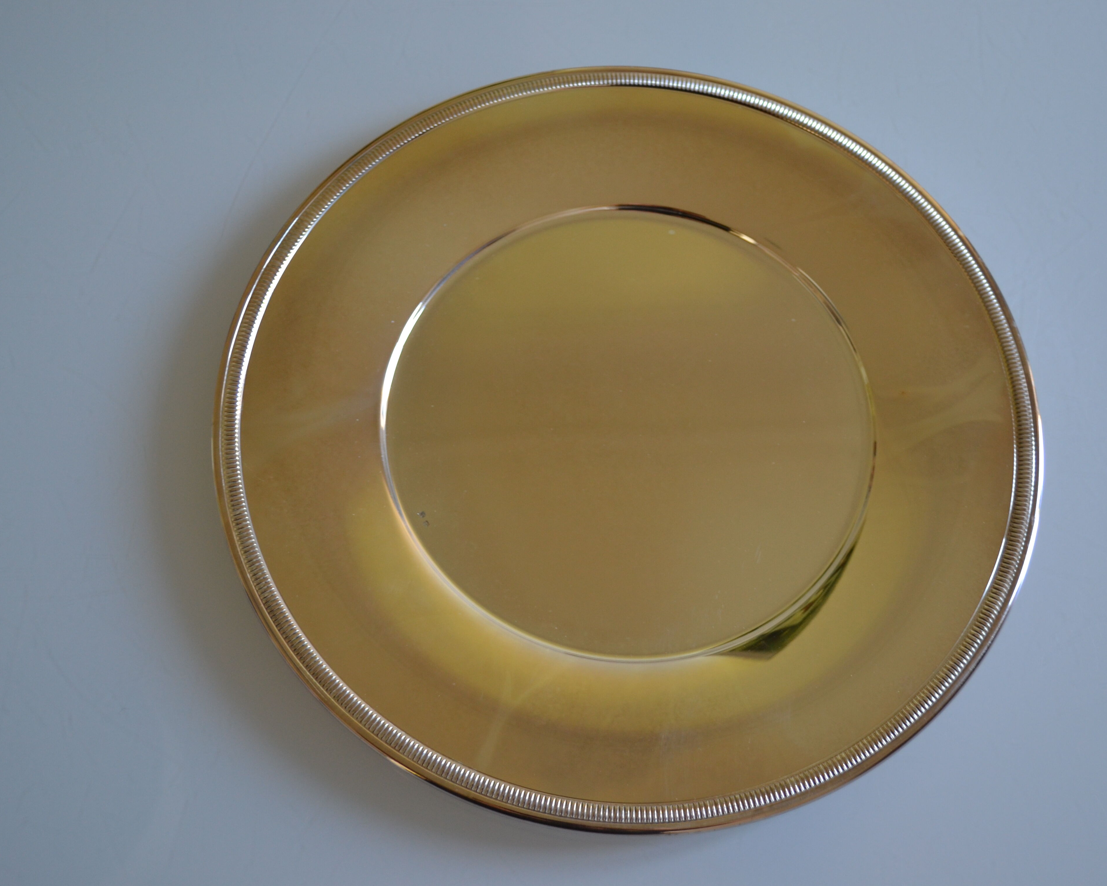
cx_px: 595
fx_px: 1343
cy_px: 439
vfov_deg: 36.5
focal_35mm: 41
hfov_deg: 44.8
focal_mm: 24
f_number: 4
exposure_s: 1/30
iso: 400
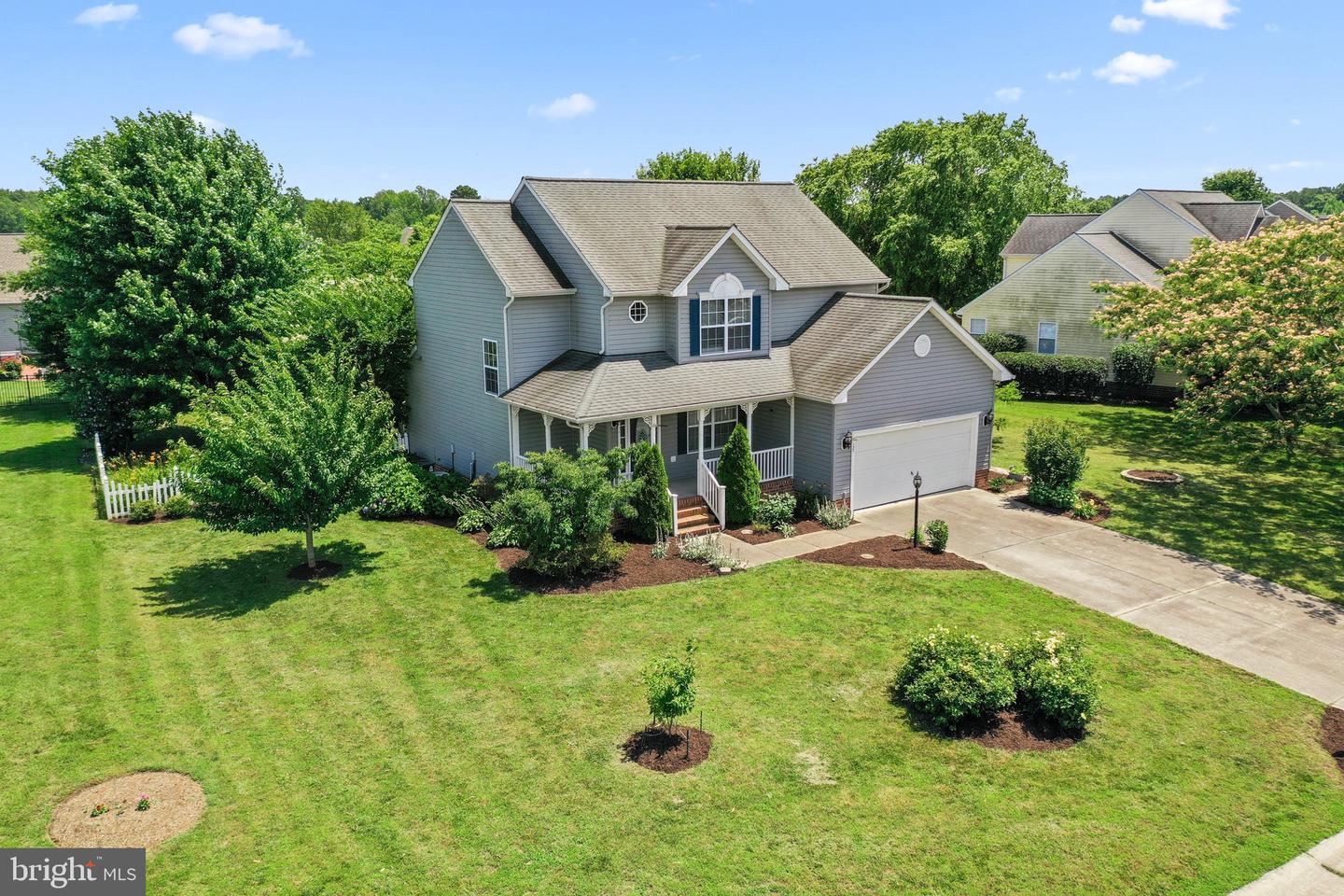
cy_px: 448
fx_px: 1045
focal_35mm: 28
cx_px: 672
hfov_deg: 65.5
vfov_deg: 46.4
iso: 100
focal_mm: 10.26
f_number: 3.5
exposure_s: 1/60
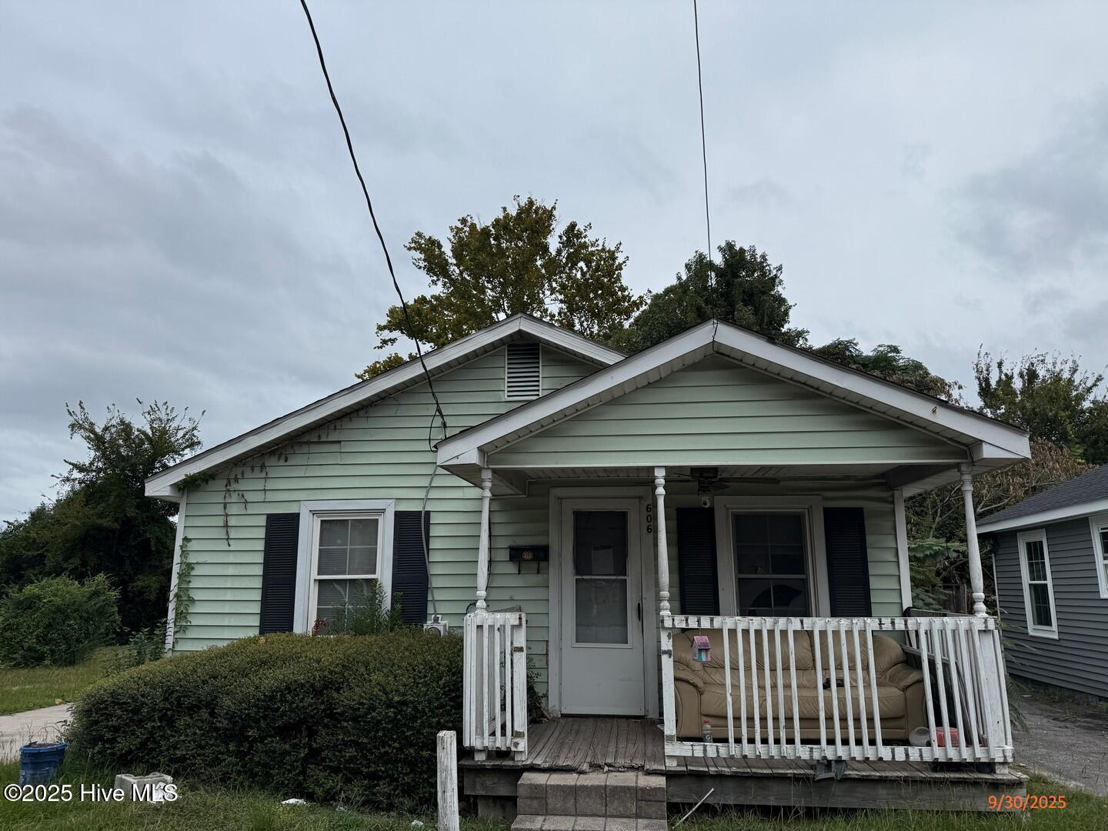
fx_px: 768
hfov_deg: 71.6
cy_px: 416
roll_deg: +0.3
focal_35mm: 24
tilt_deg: +12.9
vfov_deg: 56.8
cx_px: 554
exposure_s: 1/6711
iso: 80
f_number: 1.78
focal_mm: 6.76
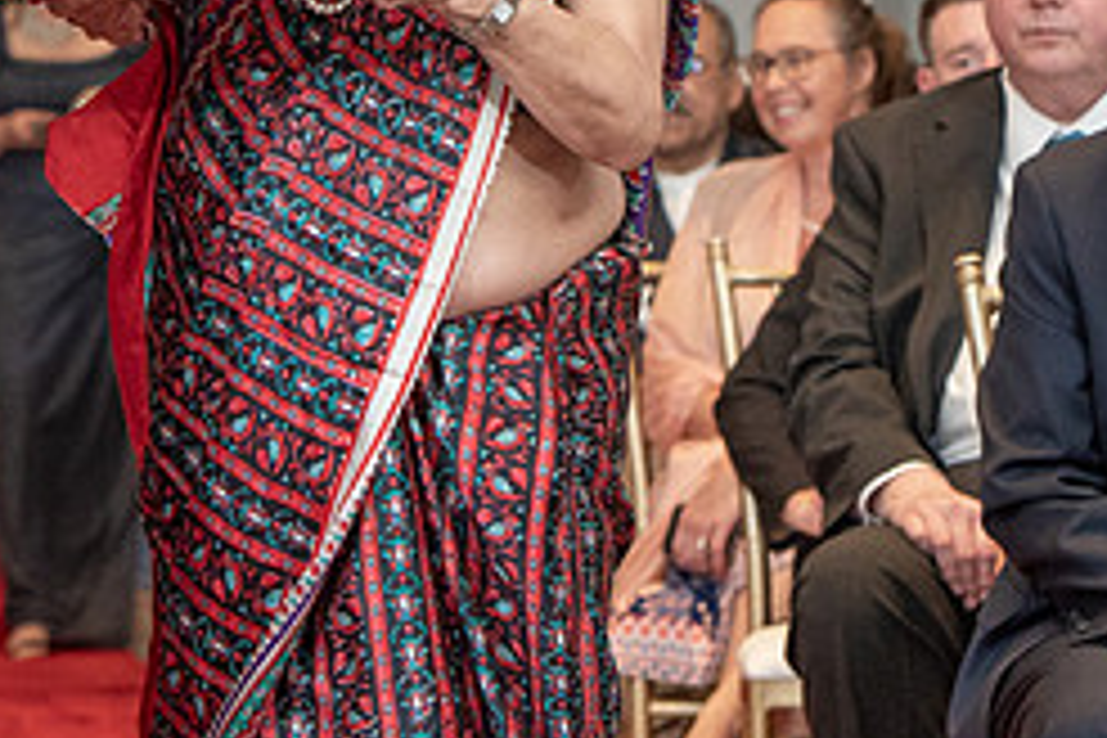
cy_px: -198
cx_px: 174
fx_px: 7748
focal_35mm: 252
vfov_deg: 5.4
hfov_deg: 8.2
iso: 2000
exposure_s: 1/250
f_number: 4.5
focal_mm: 85
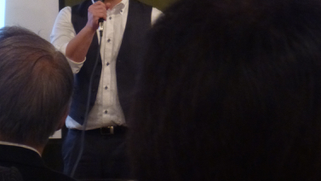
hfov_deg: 10.9
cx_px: 146
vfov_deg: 6.1
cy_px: -30
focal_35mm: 198
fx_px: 1685
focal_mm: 17.7
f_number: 6.1
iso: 500
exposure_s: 1/8
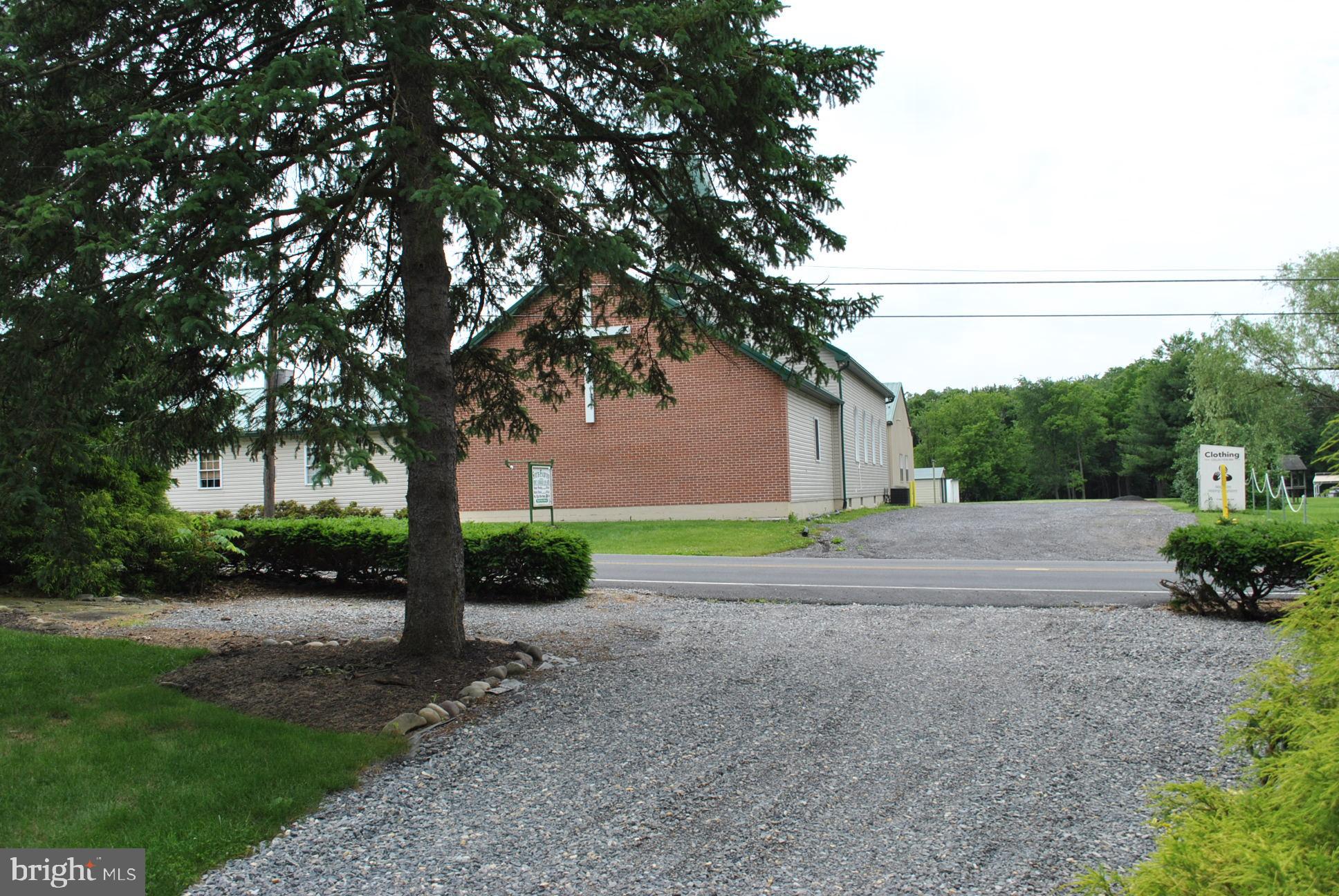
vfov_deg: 43.7
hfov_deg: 61.9
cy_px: 448
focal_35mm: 30
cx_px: 670
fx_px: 1117
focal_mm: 20
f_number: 9
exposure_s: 1/200
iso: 100
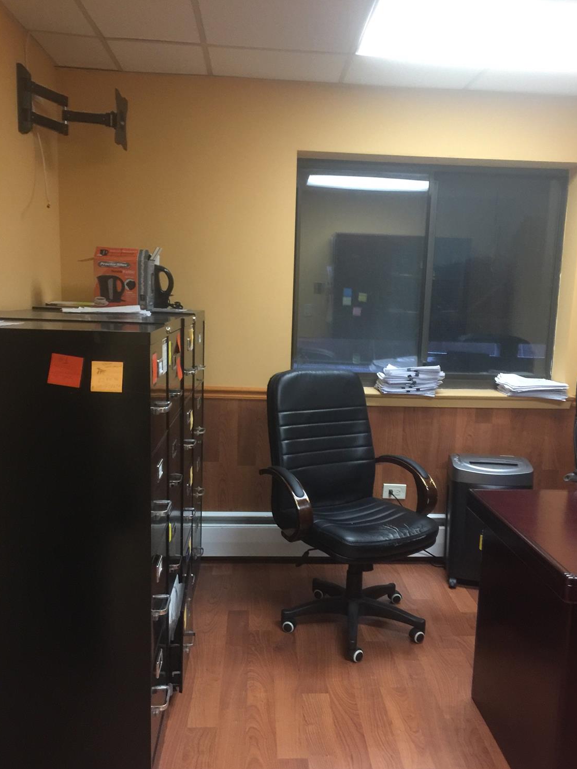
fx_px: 667
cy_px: 395
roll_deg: +0.7
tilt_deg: -7.9
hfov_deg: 46.8
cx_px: 292
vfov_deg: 60.0
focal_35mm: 30
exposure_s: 1/15
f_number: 2.2
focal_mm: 4.15
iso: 125
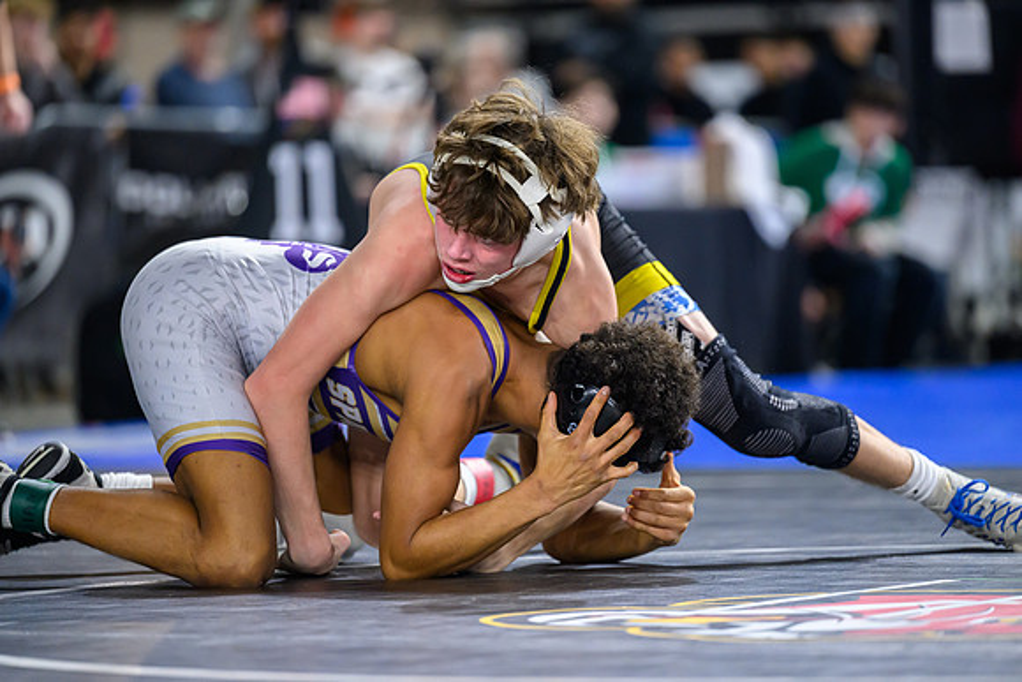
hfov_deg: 10.4
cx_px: 534
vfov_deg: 6.9
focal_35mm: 198
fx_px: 5632
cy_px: 338
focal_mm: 185
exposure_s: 1/800
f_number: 2.8
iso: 4000
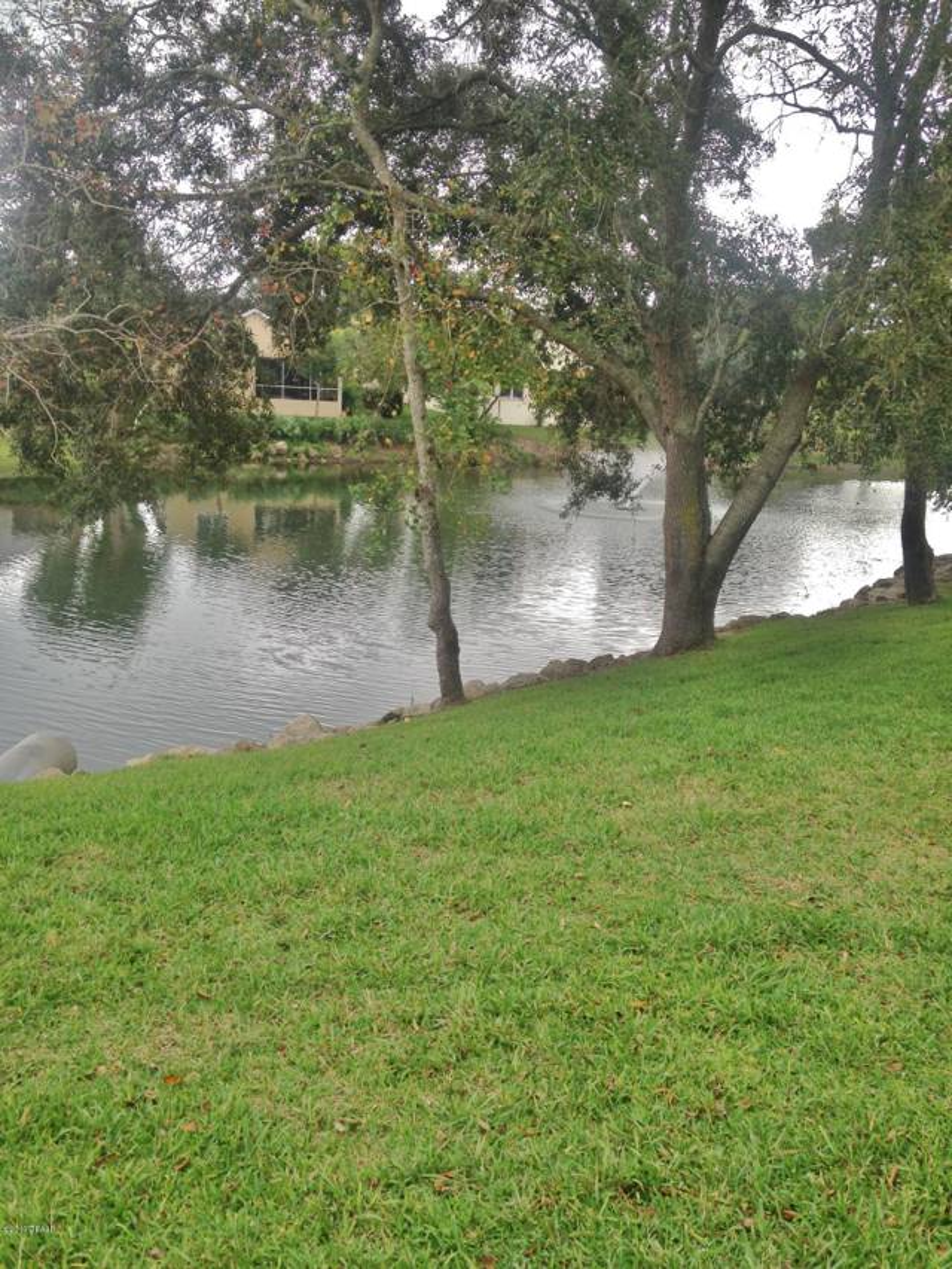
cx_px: 476
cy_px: 634
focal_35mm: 33
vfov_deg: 55.3
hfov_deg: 43.0
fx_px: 1210
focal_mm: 4.12
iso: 50
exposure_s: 1/204
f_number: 2.4
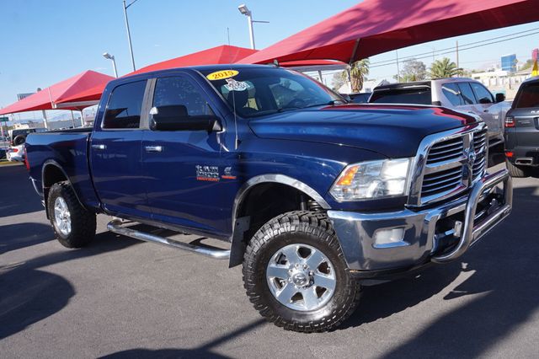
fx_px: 449
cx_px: 270
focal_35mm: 30
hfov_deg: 62.0
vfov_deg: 43.6
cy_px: 180
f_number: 9
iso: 100
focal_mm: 20
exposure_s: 1/100
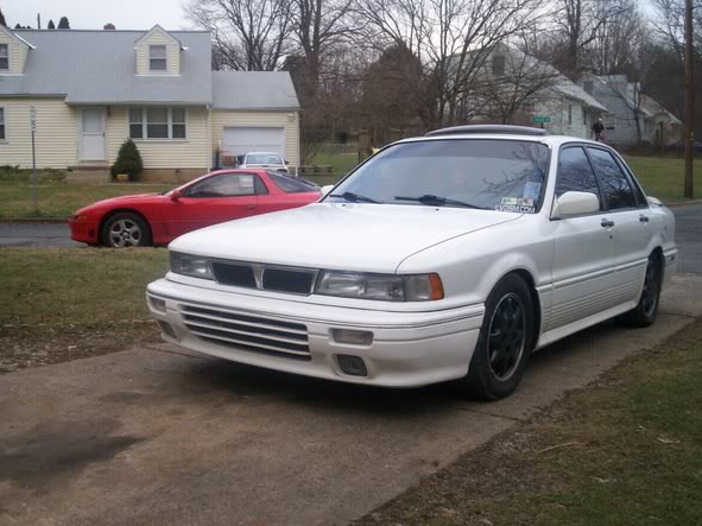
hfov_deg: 47.8
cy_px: 262
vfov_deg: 36.8
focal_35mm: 39
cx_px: 324
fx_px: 791
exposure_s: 1/189
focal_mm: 5.9
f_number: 4.5
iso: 100
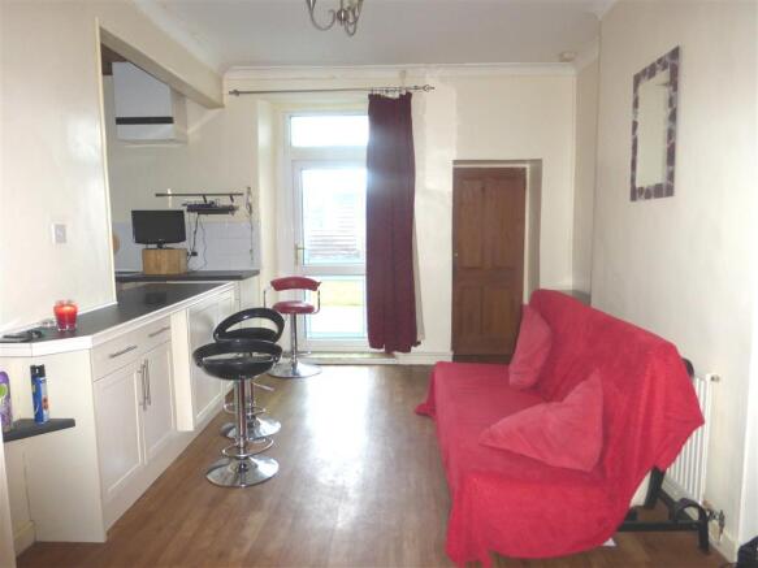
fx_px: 525
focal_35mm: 24
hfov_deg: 71.6
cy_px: 284
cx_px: 379
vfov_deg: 56.8
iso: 320
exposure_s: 1/60
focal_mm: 4.3
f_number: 3.3
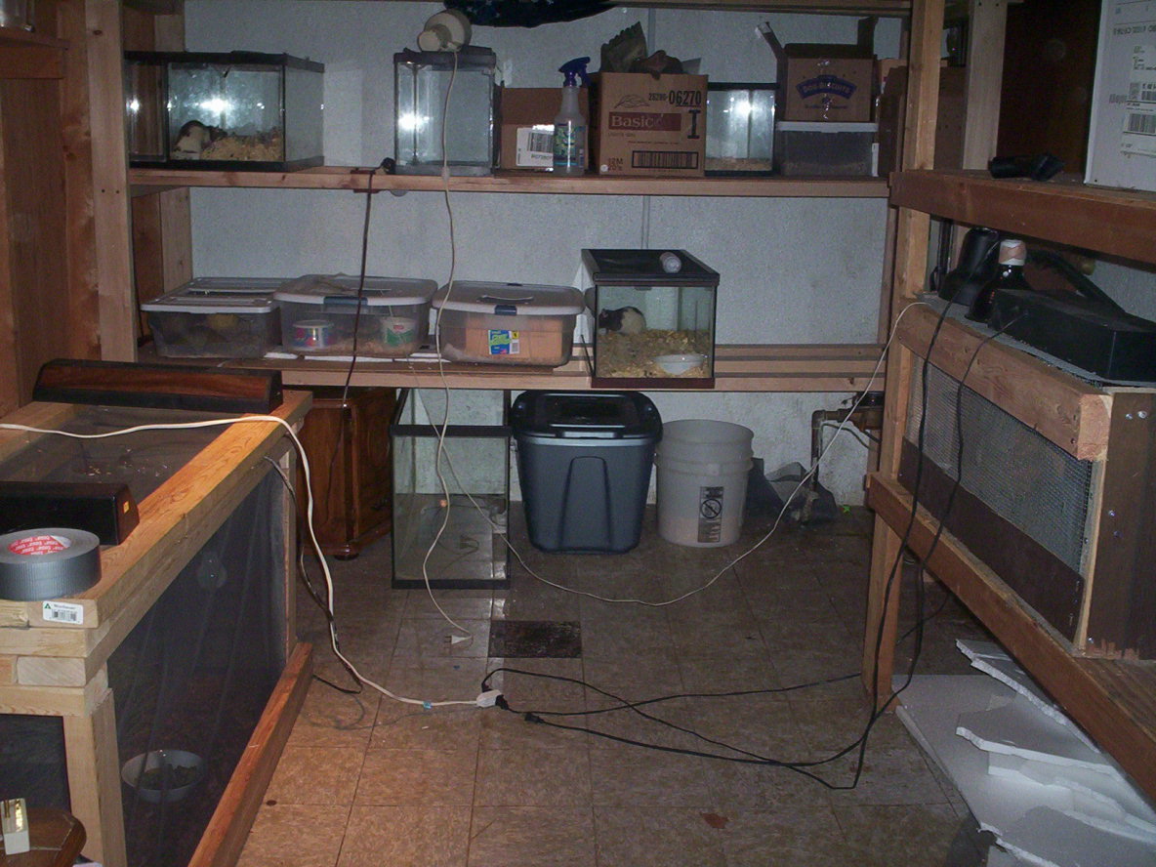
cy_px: 434
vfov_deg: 37.7
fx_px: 1269
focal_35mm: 38
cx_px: 578
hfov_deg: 49.0
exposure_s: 1/60
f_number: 4.5
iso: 140
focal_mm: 4.99
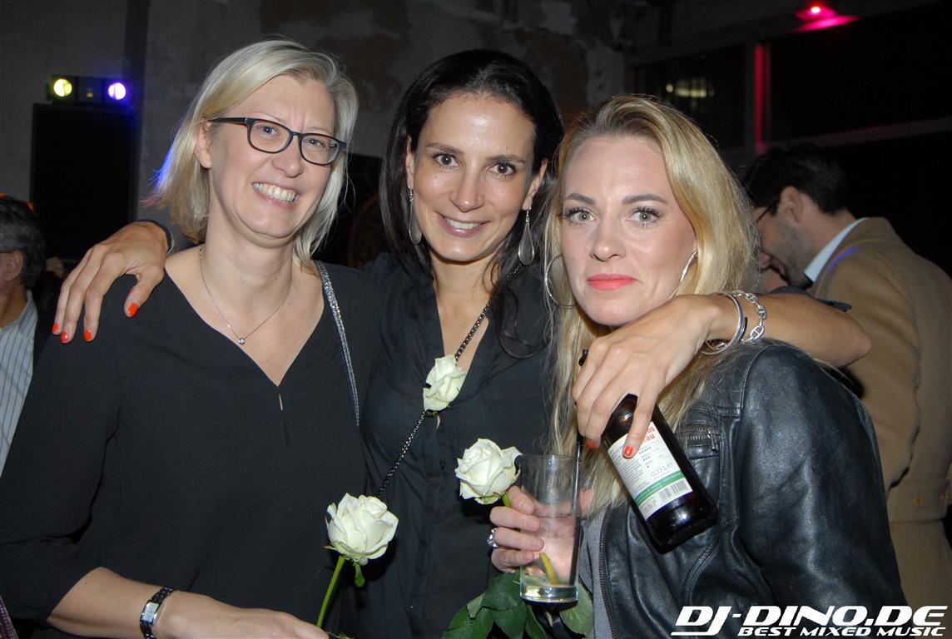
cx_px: 476
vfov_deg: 32.0
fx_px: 1113
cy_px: 320
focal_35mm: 42
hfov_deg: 46.3
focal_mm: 28
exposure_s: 1/80
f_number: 5.6
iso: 400
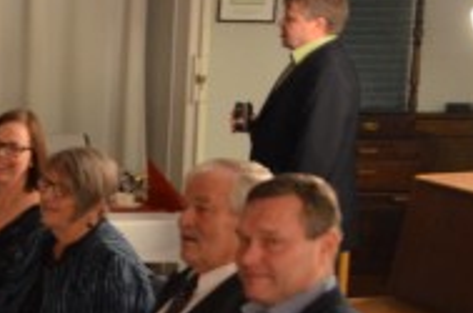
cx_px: -363
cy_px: 224
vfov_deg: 11.8
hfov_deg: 15.5
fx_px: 1505
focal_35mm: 115
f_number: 3.8
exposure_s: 1/10
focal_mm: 21
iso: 1600
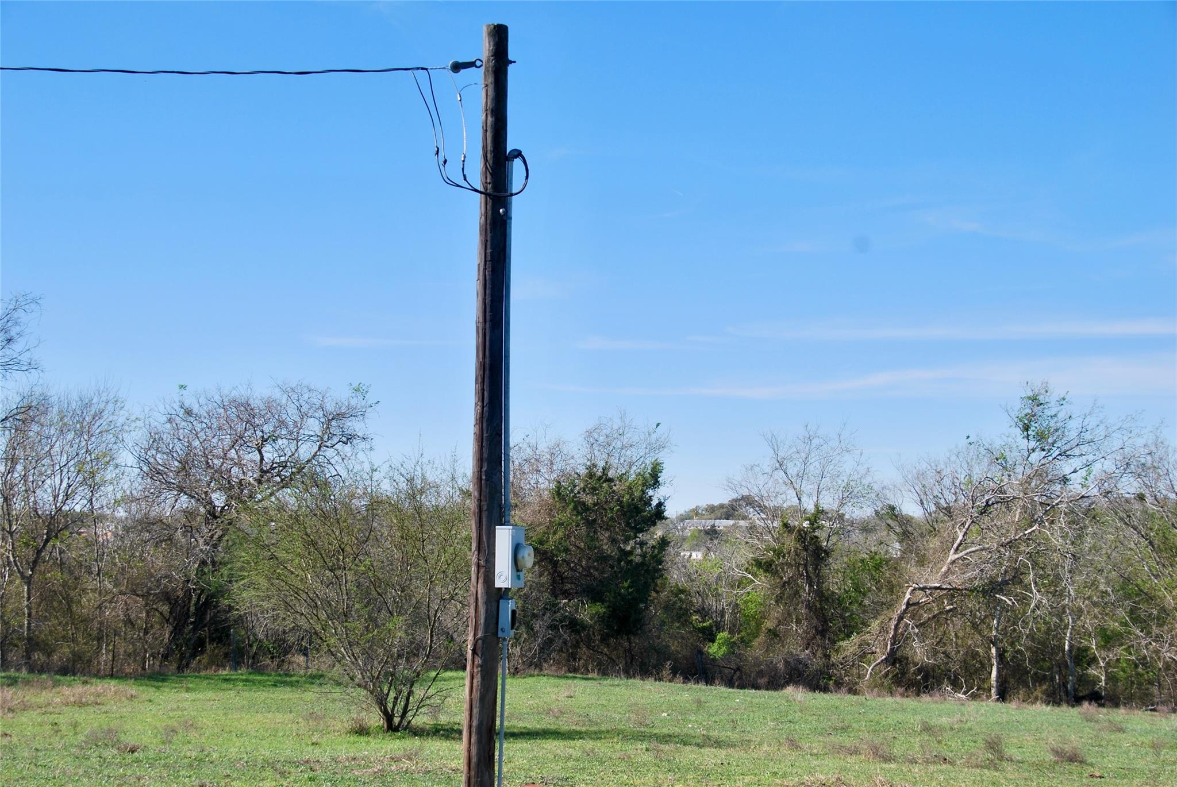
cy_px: 394
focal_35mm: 66
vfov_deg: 20.7
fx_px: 2160
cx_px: 588
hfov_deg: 30.5
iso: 100
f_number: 8
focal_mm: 44
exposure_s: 1/250
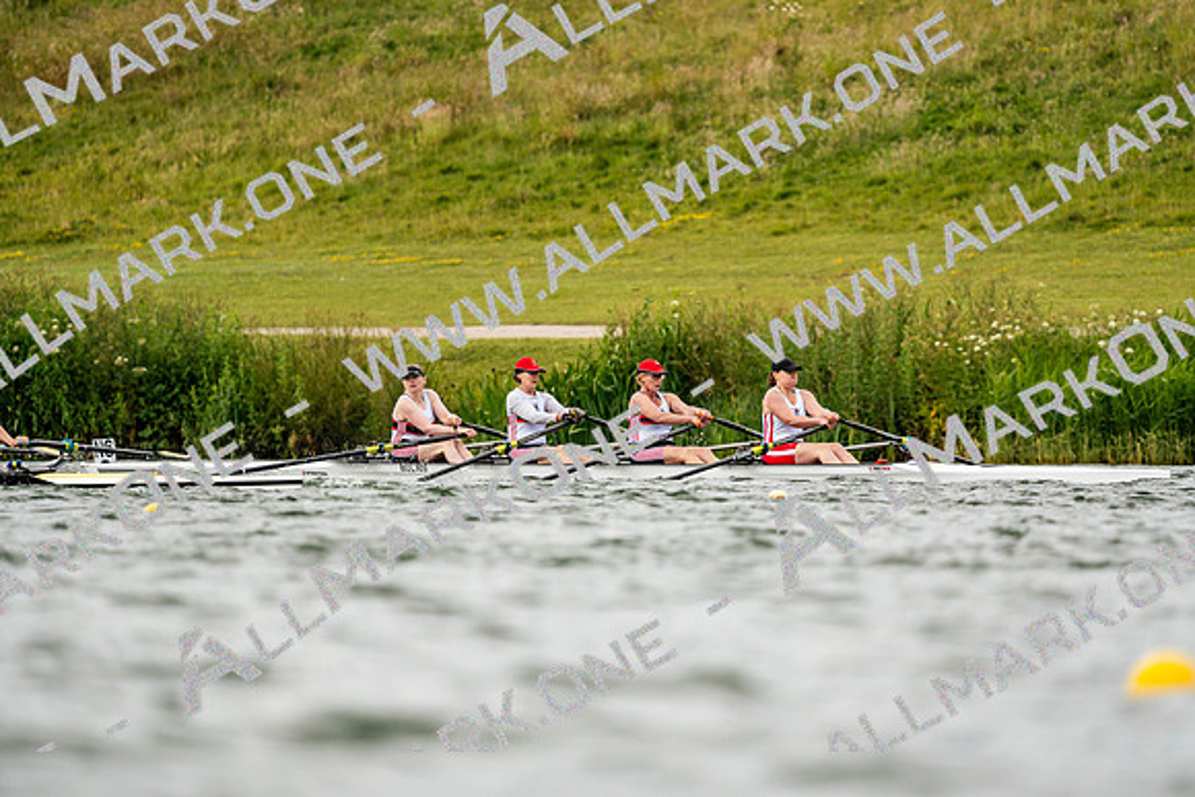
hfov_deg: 3.4
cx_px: 598
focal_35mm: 600
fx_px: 19920
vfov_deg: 2.3
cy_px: 398
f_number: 6.3
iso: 500
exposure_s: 1/2000
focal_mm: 600
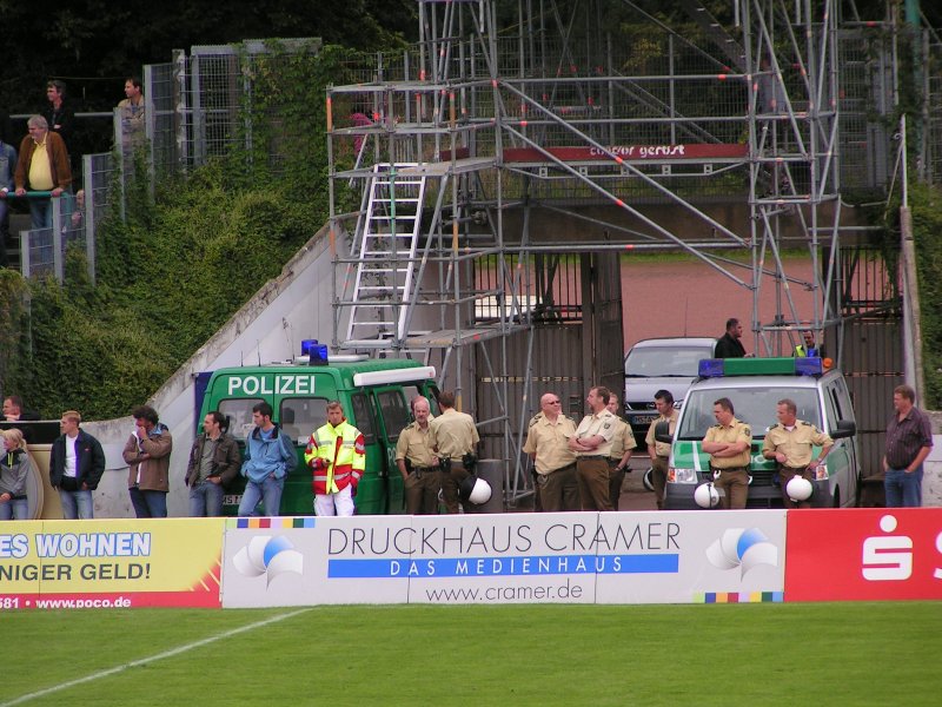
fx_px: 9252
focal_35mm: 340
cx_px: 471
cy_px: 354
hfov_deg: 5.8
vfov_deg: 4.4
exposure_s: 1/400
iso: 64
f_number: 3.5
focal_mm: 52
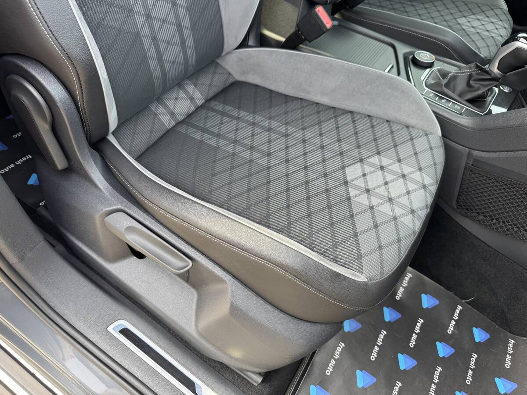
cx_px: 264
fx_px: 365
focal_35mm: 24
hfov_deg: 71.6
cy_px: 198
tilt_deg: -53.5
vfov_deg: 56.8
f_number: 1.78
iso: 100
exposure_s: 1/121
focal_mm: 6.76
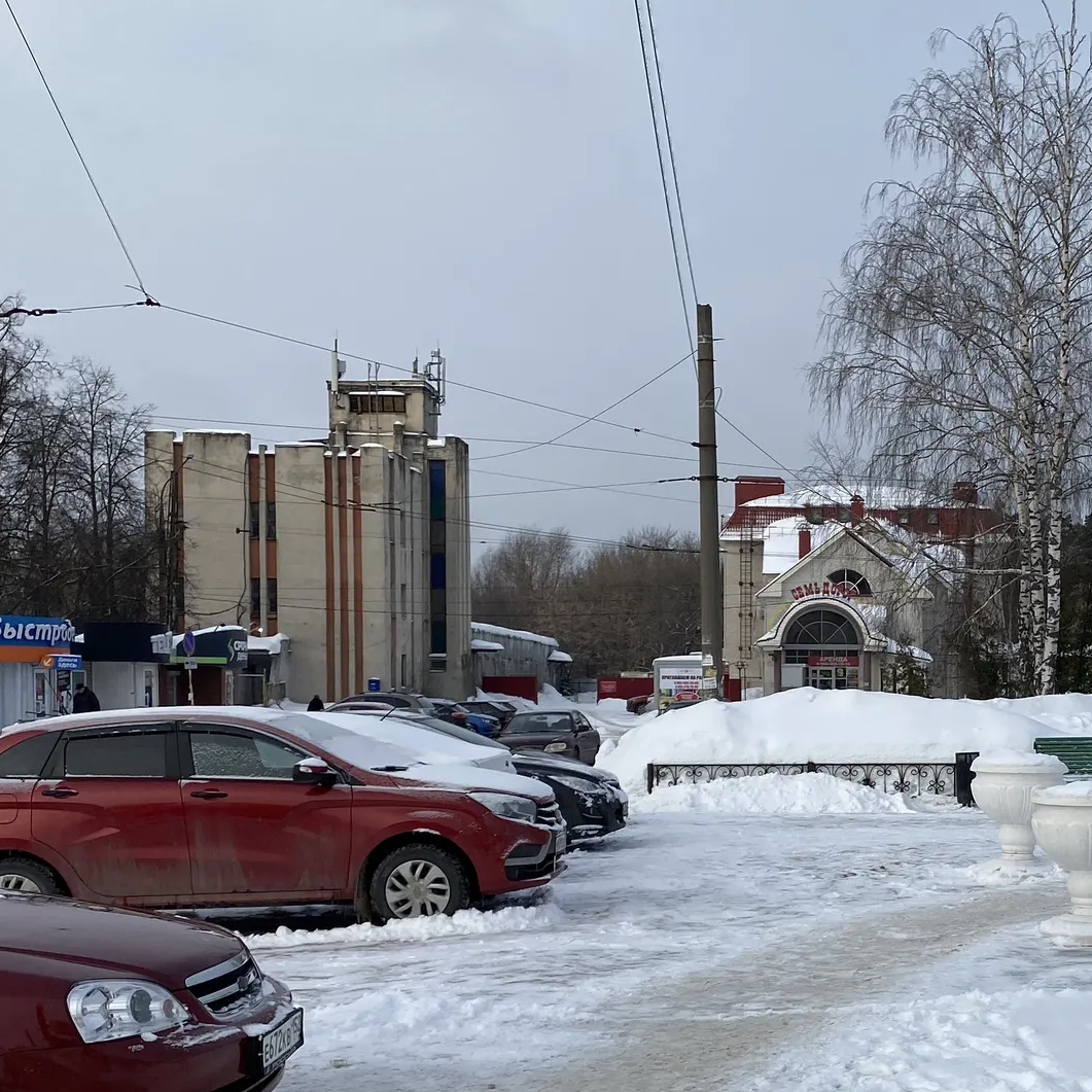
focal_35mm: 52
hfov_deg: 31.6
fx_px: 1856
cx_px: 931
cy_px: 745
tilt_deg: -0.9
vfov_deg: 32.5
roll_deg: -1.0
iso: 32
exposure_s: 1/3300
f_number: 1.8
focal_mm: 4.25
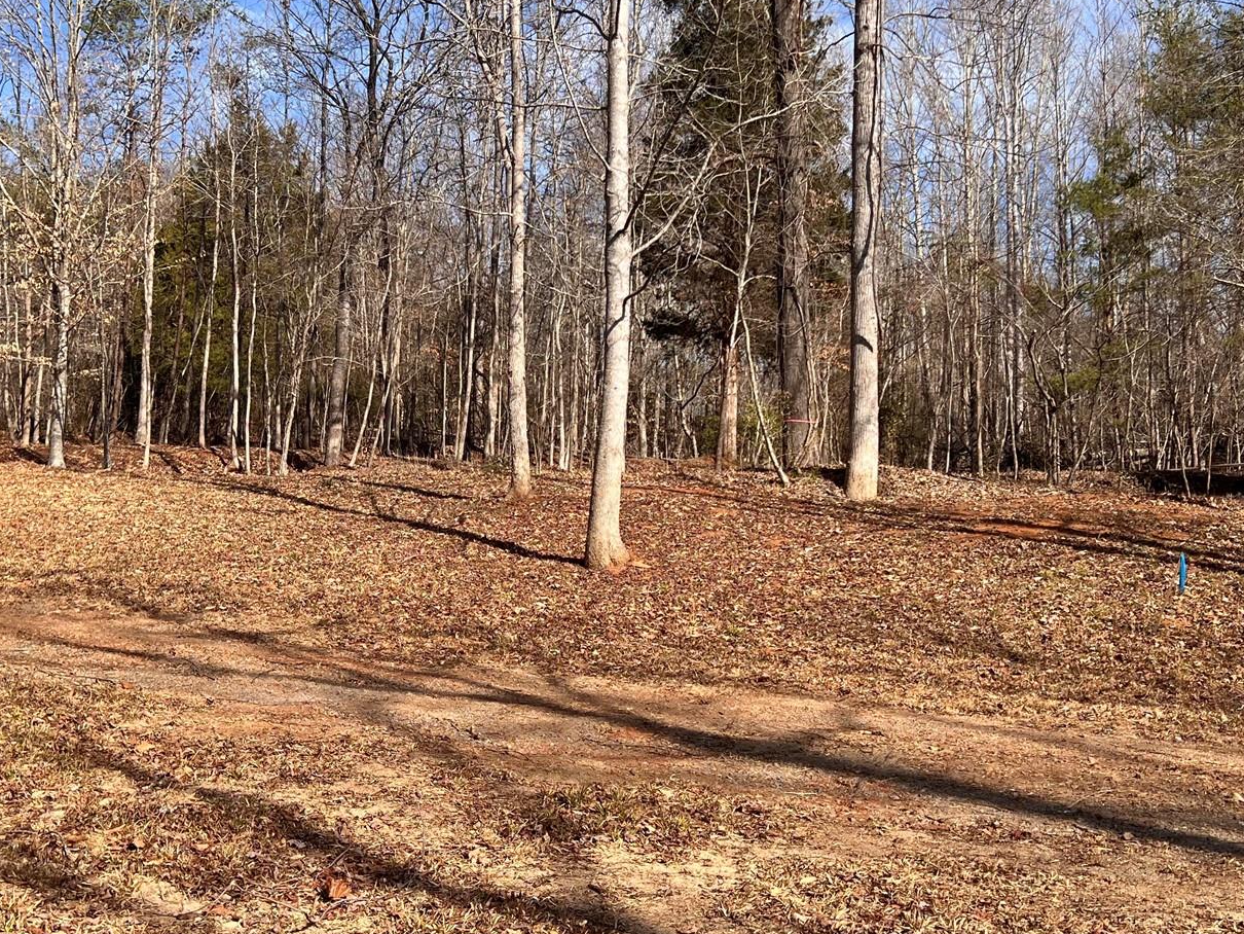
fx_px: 1582
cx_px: 586
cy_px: 464
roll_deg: -1.3
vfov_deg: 32.9
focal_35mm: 44
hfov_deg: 42.9
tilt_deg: +4.4
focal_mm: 5.7
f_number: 1.5
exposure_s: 1/3165
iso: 50
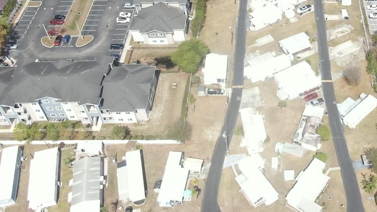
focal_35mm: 47
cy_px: 27
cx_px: 282
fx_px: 470
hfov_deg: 42.4
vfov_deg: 24.8
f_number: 2.8
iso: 400
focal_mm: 4.39
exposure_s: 1/4000
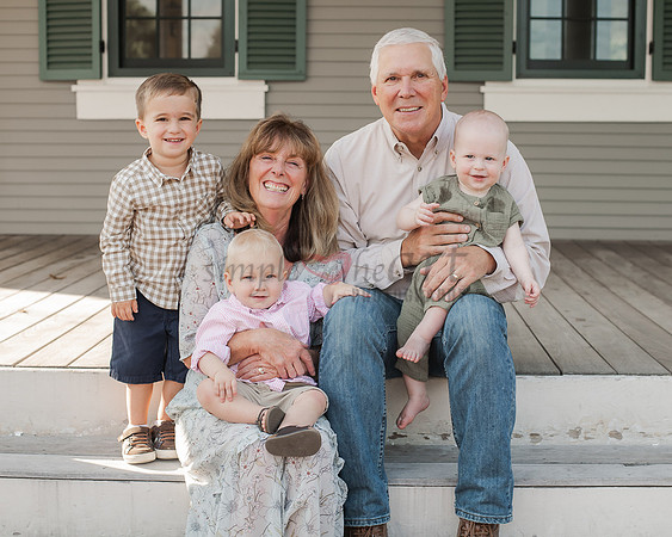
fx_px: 1163
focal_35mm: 58
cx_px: 336
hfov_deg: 32.2
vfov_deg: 26.0
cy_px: 258
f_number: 4.5
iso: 320
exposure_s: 1/400
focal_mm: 50
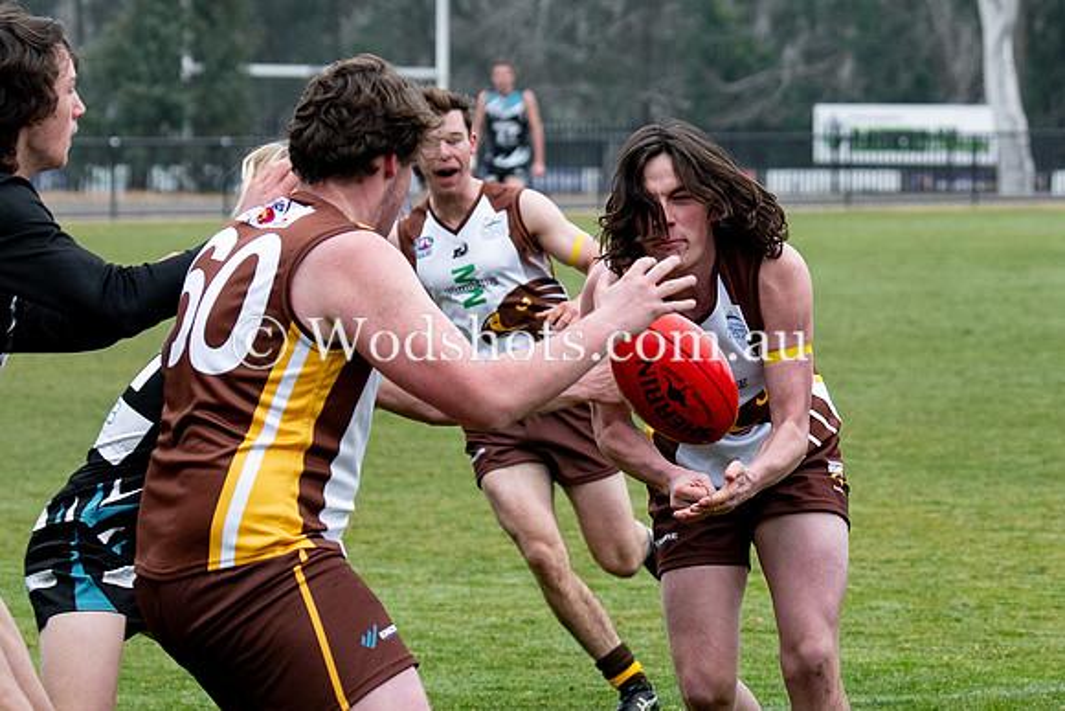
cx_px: 786
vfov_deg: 3.9
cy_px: 491
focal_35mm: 355
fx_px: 10494
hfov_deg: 5.8
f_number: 4
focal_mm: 100
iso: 500
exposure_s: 1/800
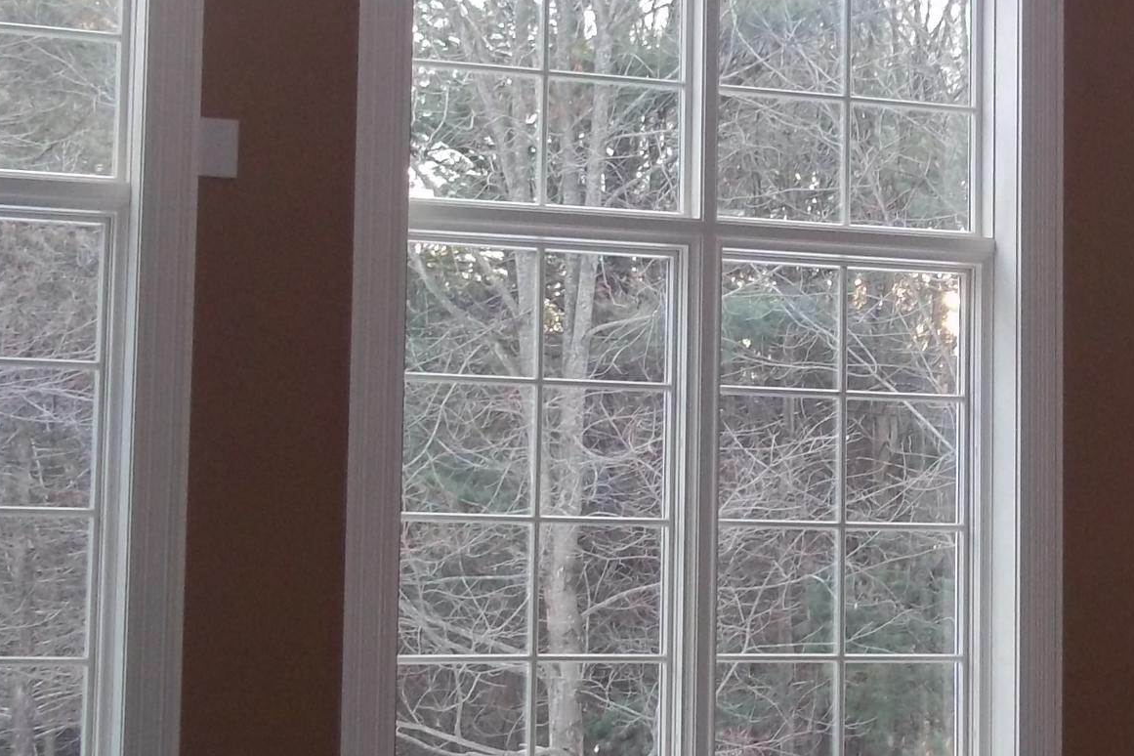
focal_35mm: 86
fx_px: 2709
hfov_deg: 23.3
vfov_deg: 15.9
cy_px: 343
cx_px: 931
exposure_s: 1/30
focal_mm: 6.5
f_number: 3.1
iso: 160
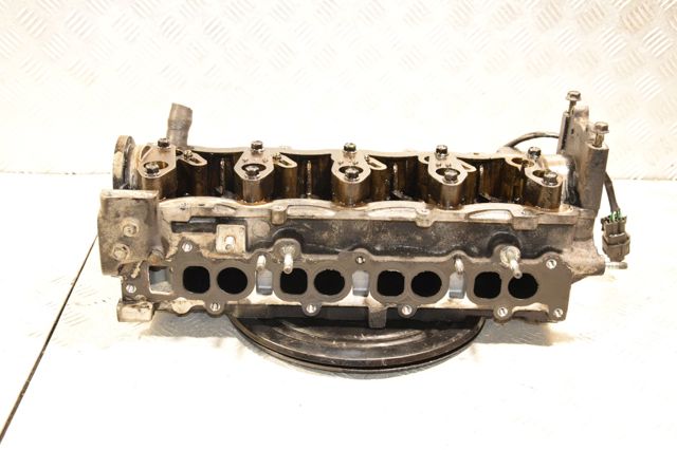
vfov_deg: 26.5
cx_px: 338
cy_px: 225
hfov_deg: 38.9
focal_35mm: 51
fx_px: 959
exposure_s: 1/60
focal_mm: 34
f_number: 5.6
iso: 1600
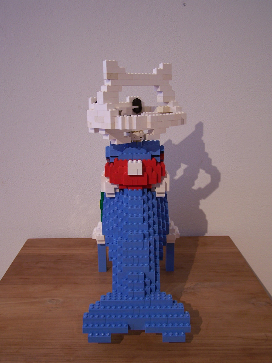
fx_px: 398
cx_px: 136
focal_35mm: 38
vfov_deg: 49.0
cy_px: 182
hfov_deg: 37.7
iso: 80
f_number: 2.8
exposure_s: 1/3
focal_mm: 6.3
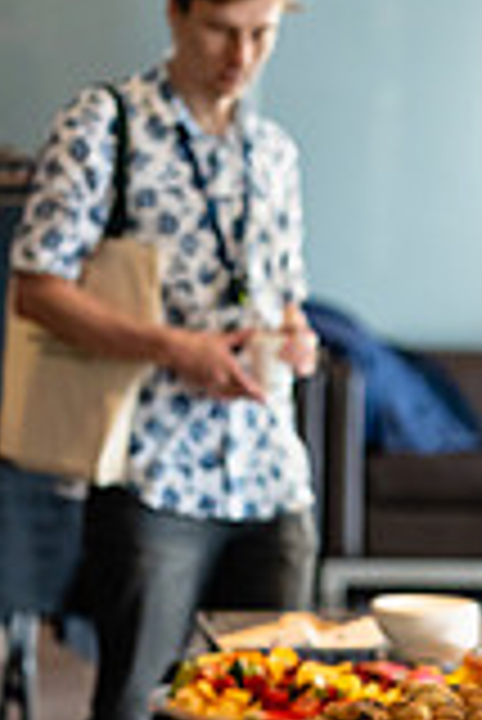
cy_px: 860
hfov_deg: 5.7
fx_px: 4789
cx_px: 631
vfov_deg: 8.5
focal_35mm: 239
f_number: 2.8
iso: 3200
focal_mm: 85
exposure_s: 1/500
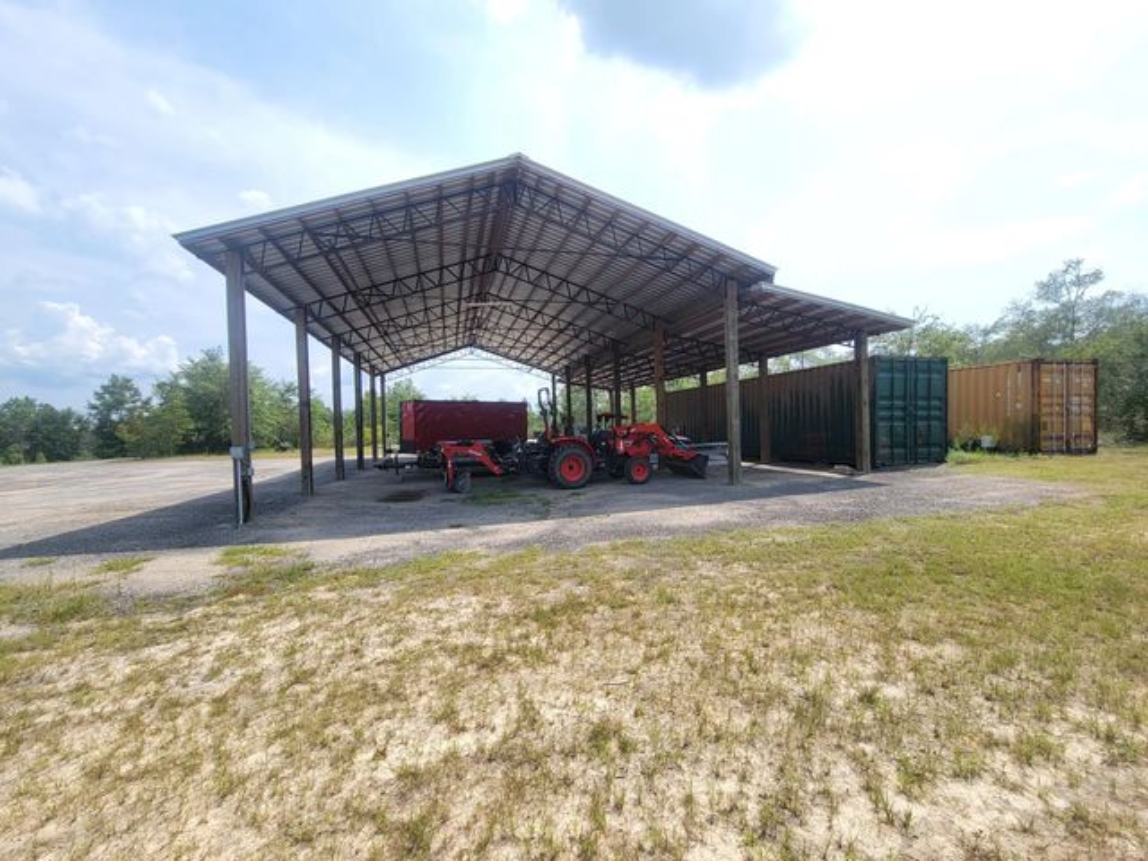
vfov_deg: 89.9
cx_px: 574
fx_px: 431
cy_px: 430
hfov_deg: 106.2
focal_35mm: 13
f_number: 2.2
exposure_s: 1/1182
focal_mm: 2.2
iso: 50
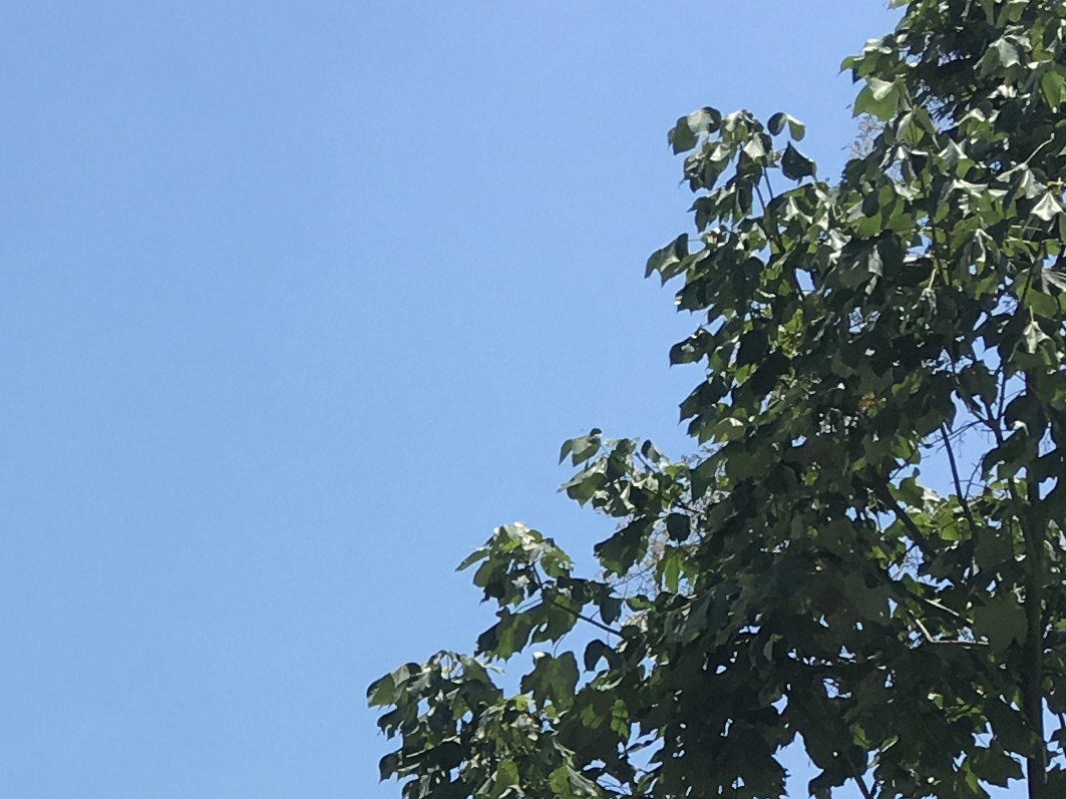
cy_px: 1411
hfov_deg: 17.3
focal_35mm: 110
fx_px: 3387
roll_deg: -1.6
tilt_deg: +9.8
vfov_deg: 12.4
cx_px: -91
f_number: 2.2
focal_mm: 4.15
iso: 25
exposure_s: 1/1304
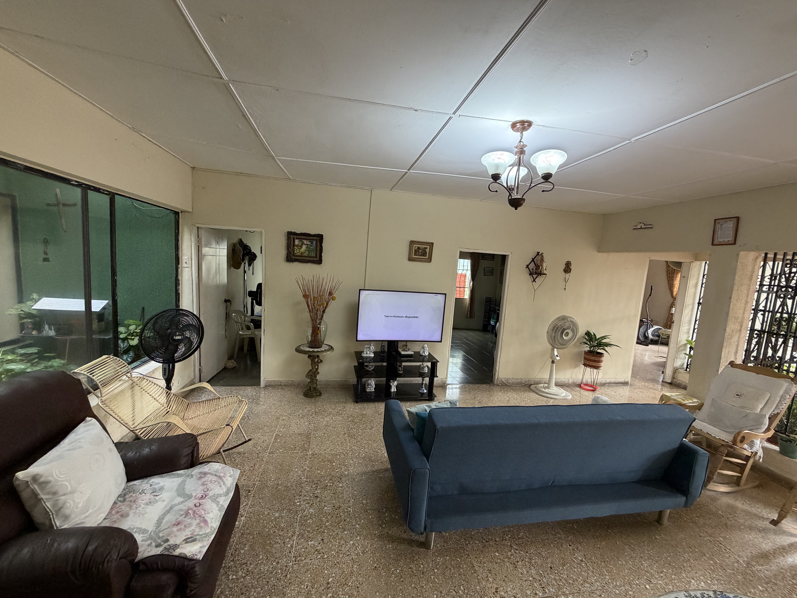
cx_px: 398
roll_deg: -2.9
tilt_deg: -6.0
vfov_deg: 85.7
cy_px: 299
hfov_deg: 102.1
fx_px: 322
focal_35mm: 14
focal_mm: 2.22
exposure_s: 1/60
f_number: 2.2
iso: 250
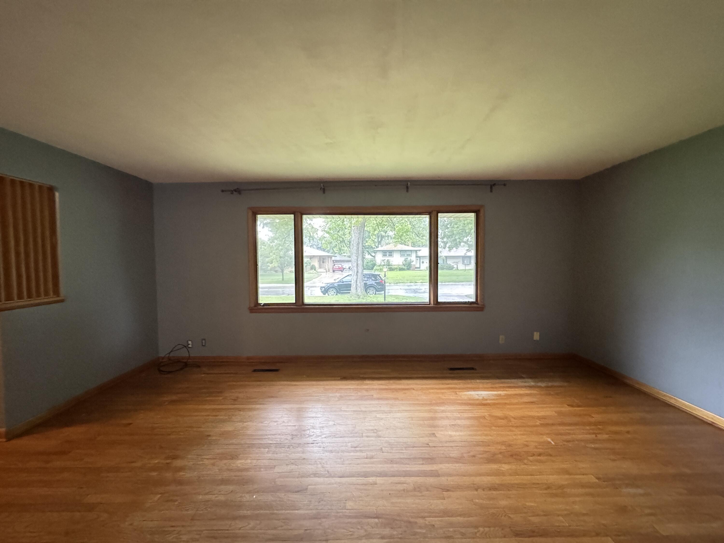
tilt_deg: -3.2
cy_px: 272
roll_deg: +0.0
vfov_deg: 85.7
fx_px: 293
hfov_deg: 102.1
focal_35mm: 14
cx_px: 362
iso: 1250
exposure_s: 1/60
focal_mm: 2.22
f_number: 2.2
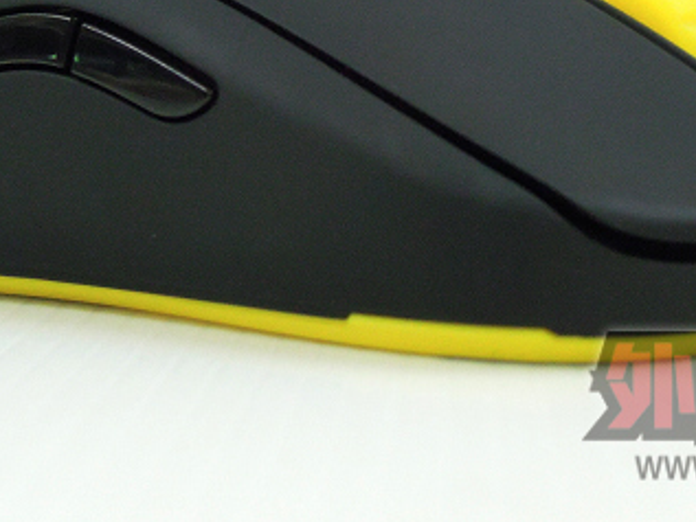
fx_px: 2514
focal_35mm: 125
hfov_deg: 15.8
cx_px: 310
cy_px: 2
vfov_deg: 11.7
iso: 800
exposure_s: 1/20
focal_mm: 11.1
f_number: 4.2
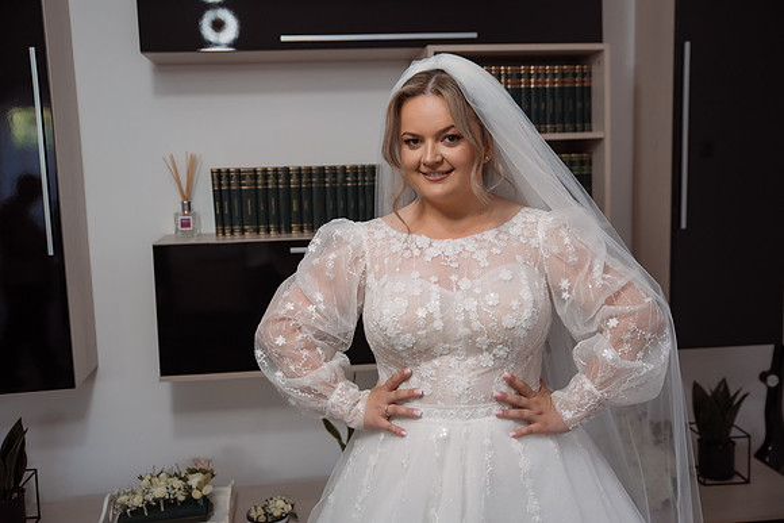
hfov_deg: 49.6
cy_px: 255
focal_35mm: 39
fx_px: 848
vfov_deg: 34.3
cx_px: 401
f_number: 2.8
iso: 1600
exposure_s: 1/200
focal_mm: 38
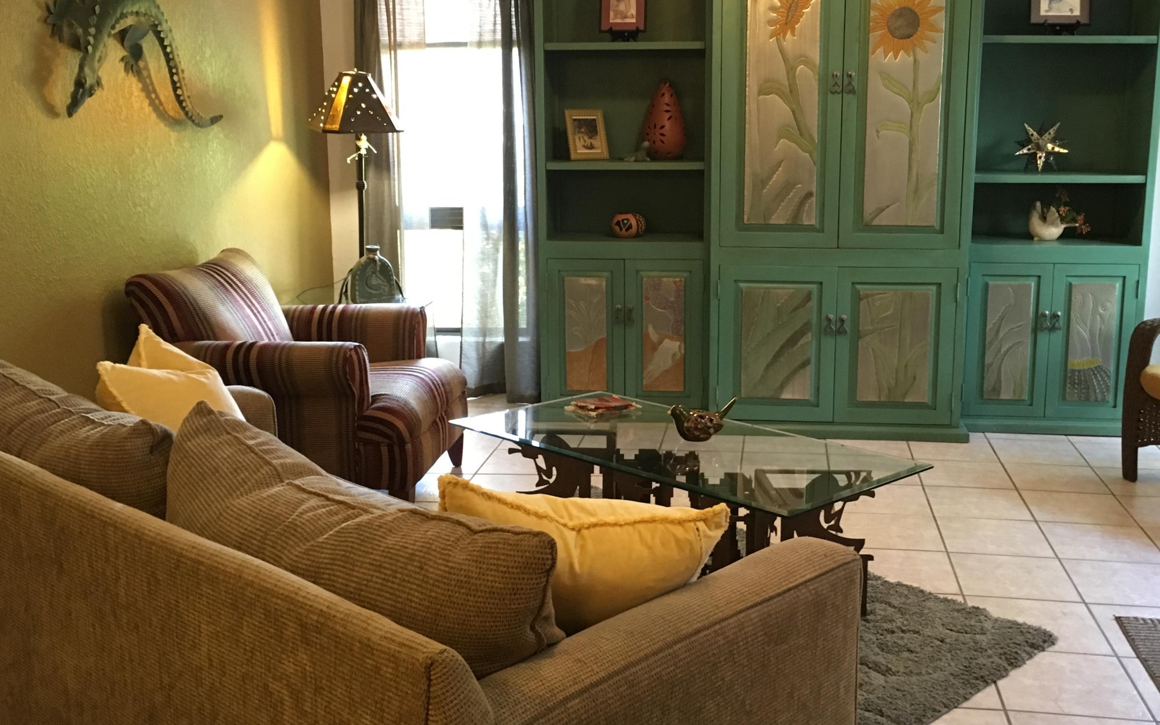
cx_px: 653
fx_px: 1201
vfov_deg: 33.6
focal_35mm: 38
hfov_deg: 51.4
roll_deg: +0.6
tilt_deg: -9.6
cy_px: 325
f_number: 2.2
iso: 200
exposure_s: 1/17
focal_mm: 4.15
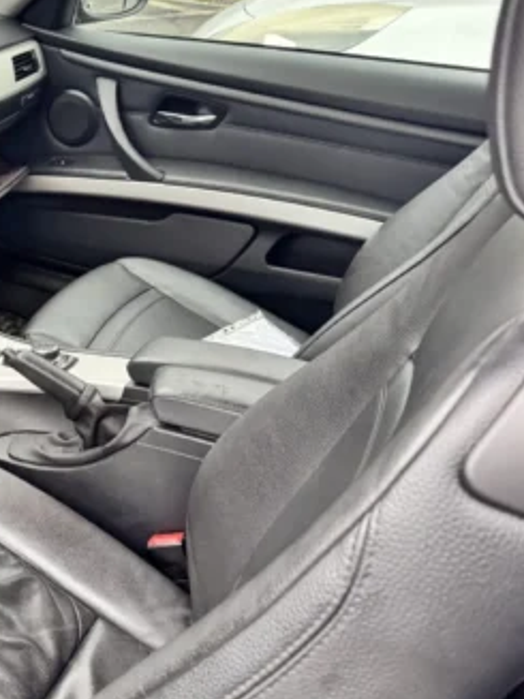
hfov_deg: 29.8
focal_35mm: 44
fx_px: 889
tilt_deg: -26.6
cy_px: 301
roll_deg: -3.8
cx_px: -41
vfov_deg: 42.9
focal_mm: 6.76
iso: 200
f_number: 1.78
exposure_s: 1/97
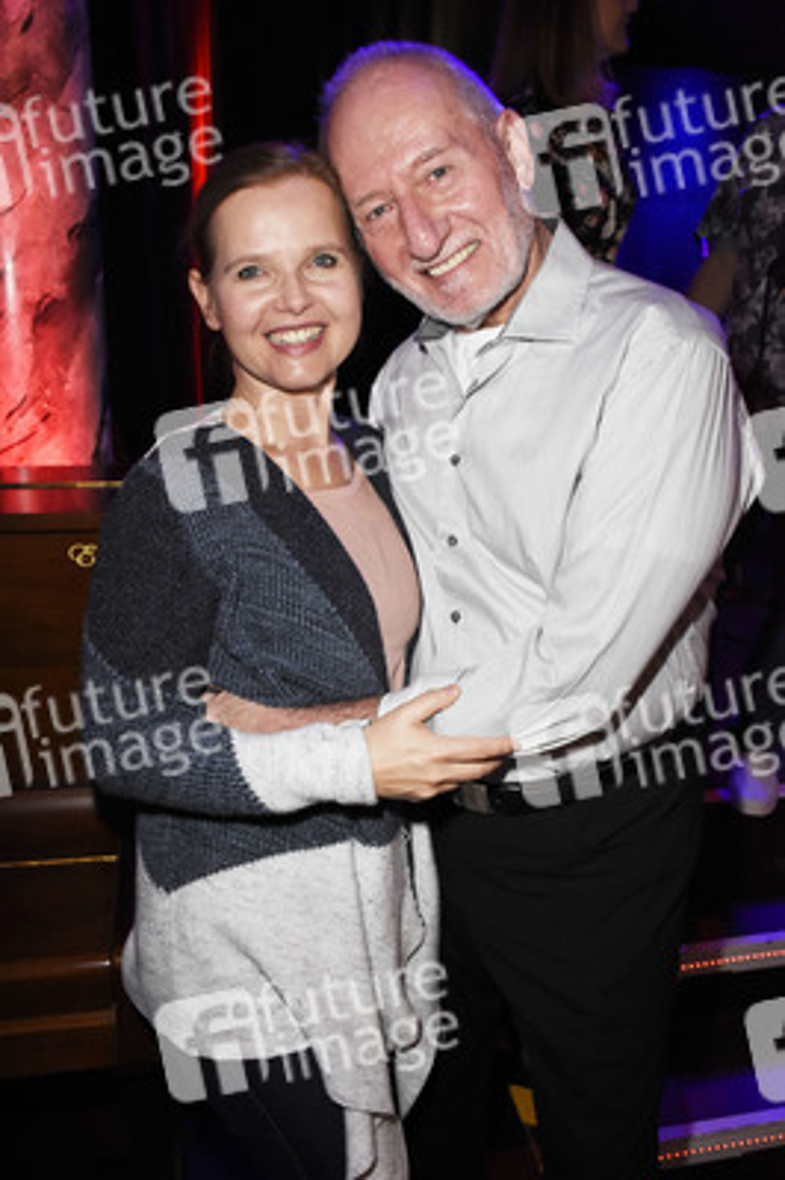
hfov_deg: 43.5
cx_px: 392
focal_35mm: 30
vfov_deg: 62.0
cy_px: 590
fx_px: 983
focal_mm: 20
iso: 1600
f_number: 6.3
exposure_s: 1/125
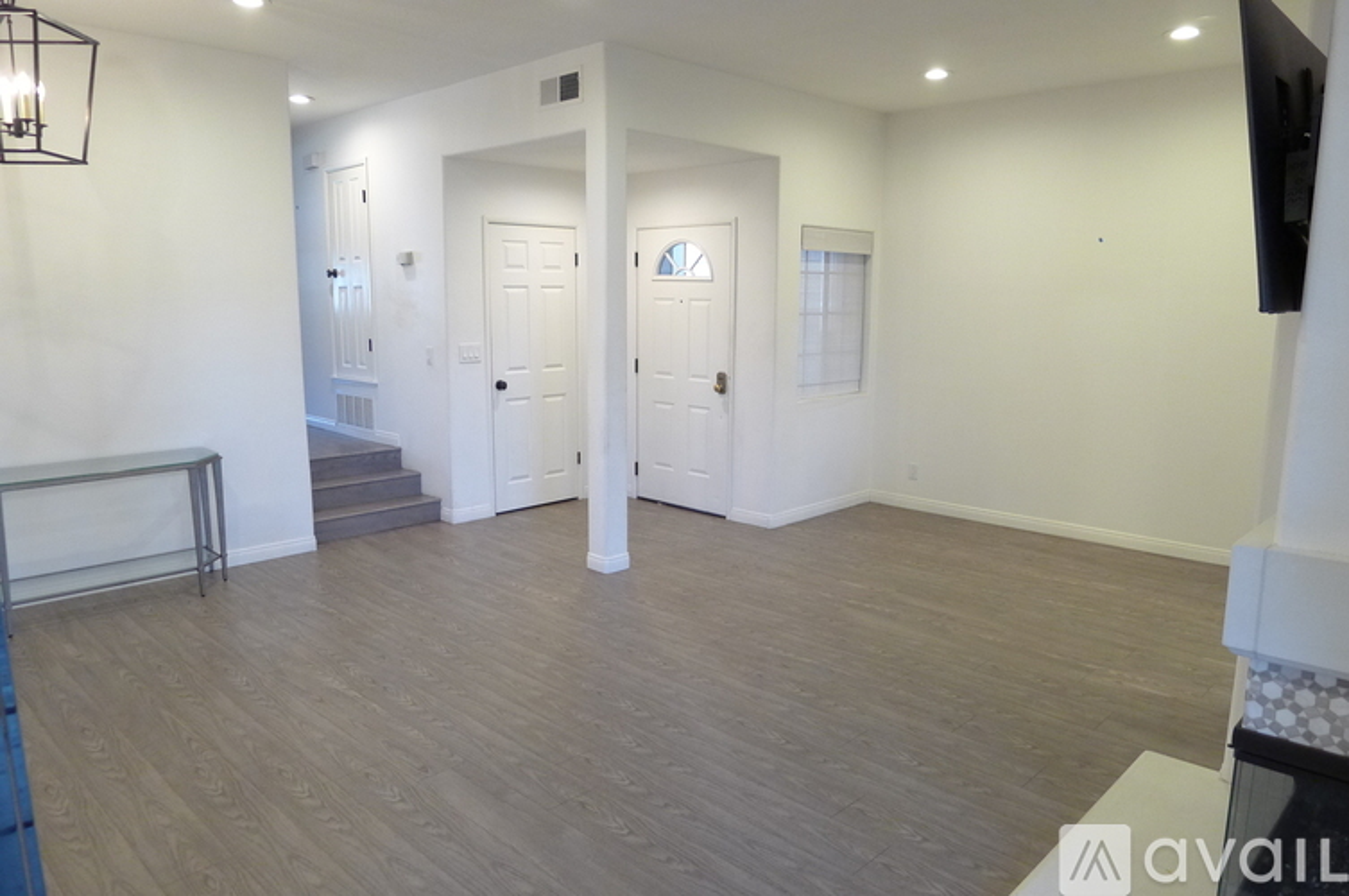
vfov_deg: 53.0
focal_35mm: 24
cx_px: 674
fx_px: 898
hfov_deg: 73.8
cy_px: 448
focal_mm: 5.1
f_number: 2
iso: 400
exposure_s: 1/50
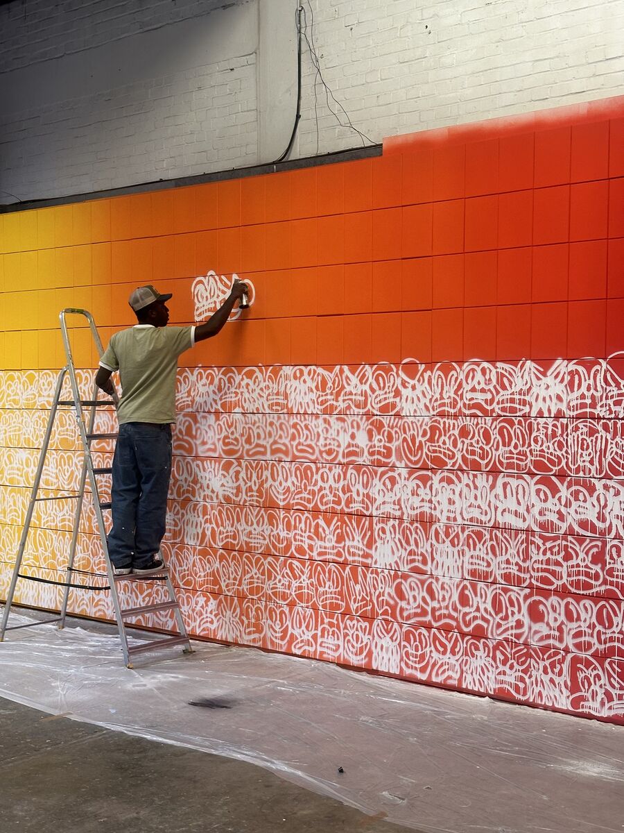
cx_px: 312
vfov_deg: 39.7
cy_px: 416
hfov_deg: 30.3
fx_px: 1154
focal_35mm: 48
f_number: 1.78
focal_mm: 6.86
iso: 125
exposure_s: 1/50
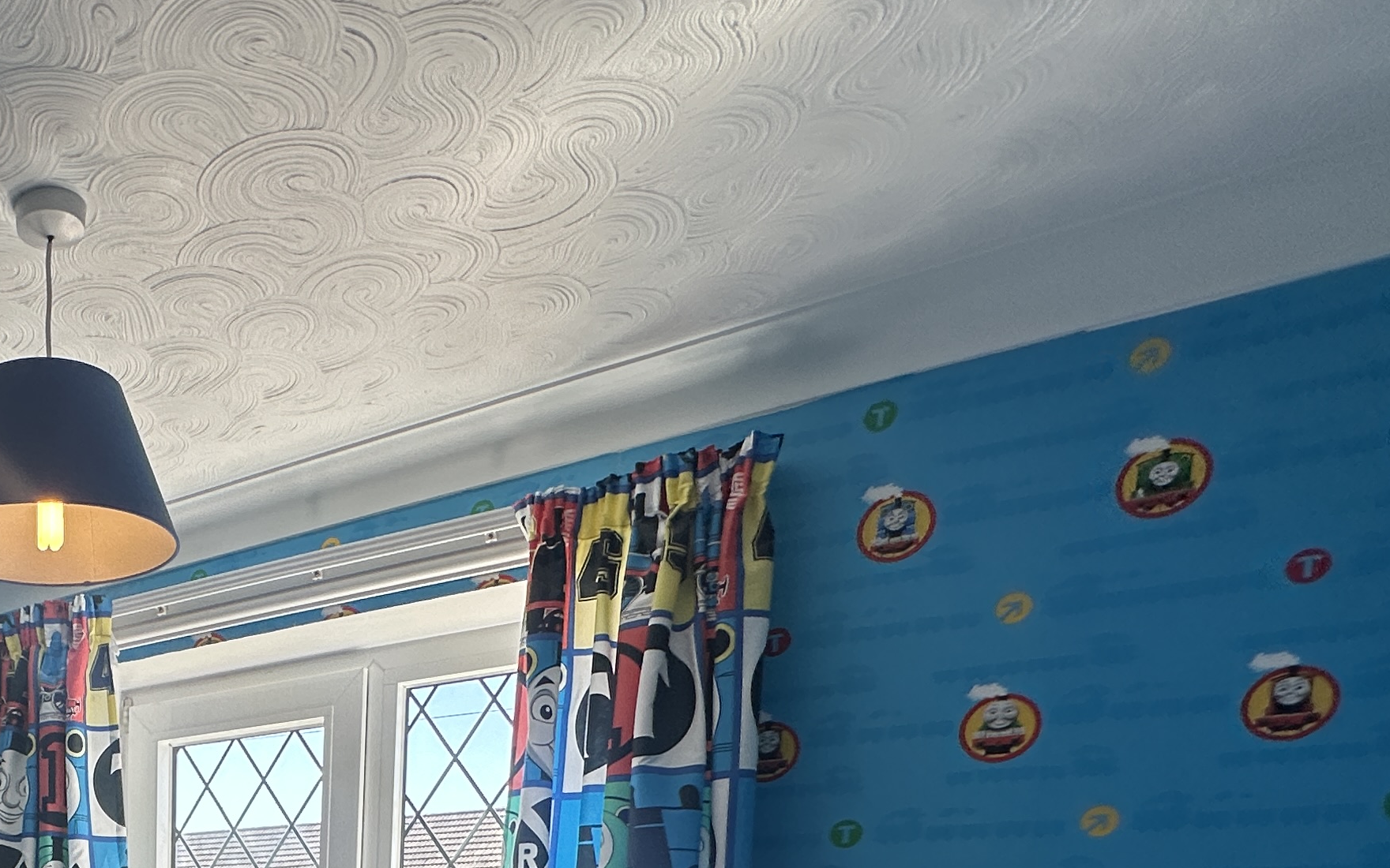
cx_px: 90
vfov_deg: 29.4
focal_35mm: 34
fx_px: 1288
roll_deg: -0.2
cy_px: 1149
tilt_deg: -4.6
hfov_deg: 49.3
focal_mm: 2.22
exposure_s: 1/215
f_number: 2.2
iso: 40
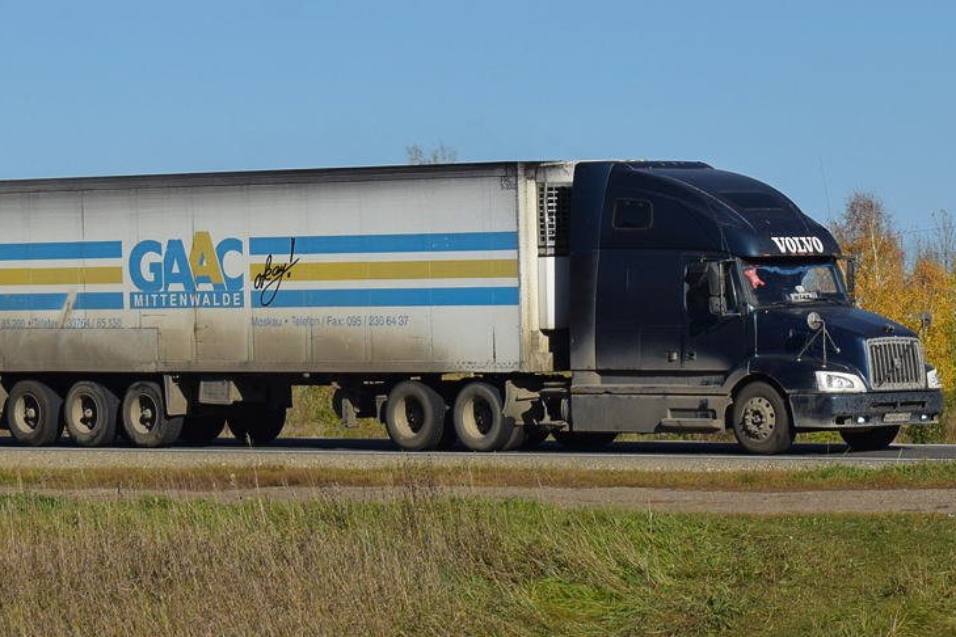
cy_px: 198
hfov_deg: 15.1
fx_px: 3607
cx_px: 466
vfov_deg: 10.1
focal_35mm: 136
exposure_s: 1/1250
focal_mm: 55
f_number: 7.1
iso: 200
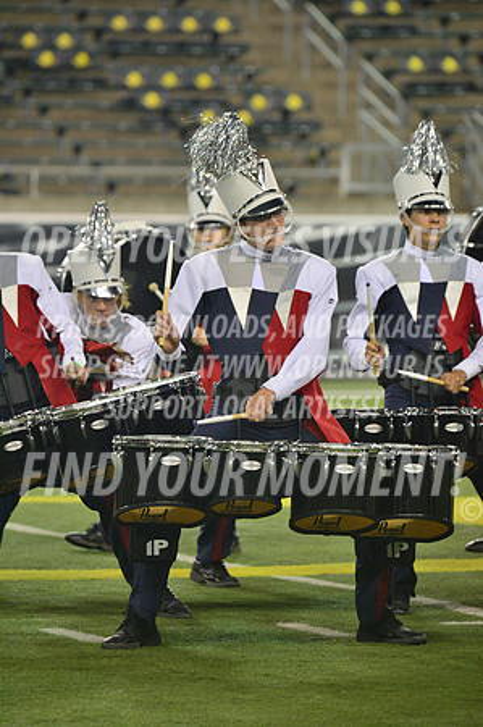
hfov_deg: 4.7
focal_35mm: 290
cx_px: 242
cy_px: 364
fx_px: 5849
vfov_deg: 7.1
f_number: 5.6
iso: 2000
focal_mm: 290
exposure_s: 1/640
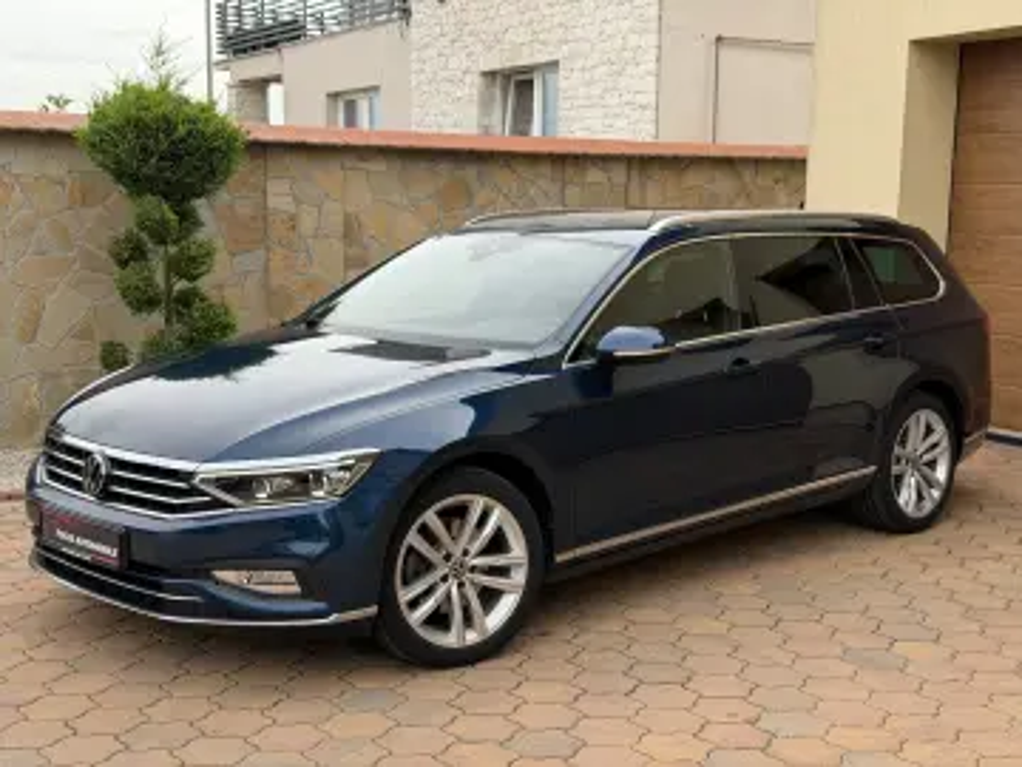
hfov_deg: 39.7
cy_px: 384
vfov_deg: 30.3
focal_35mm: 48
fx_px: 1417
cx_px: 511
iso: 64
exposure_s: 1/523
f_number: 1.78
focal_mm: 6.76
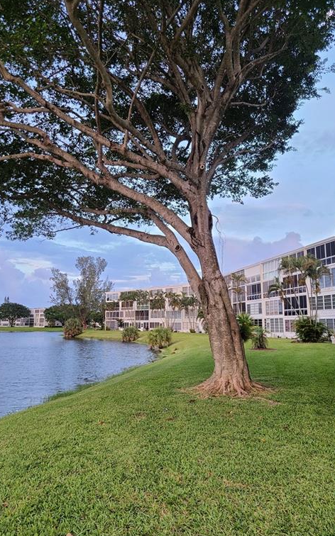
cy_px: 269
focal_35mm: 28
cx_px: 141
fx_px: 409
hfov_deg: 44.4
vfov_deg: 66.5
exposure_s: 1/59
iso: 50
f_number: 1.8
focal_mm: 5.4
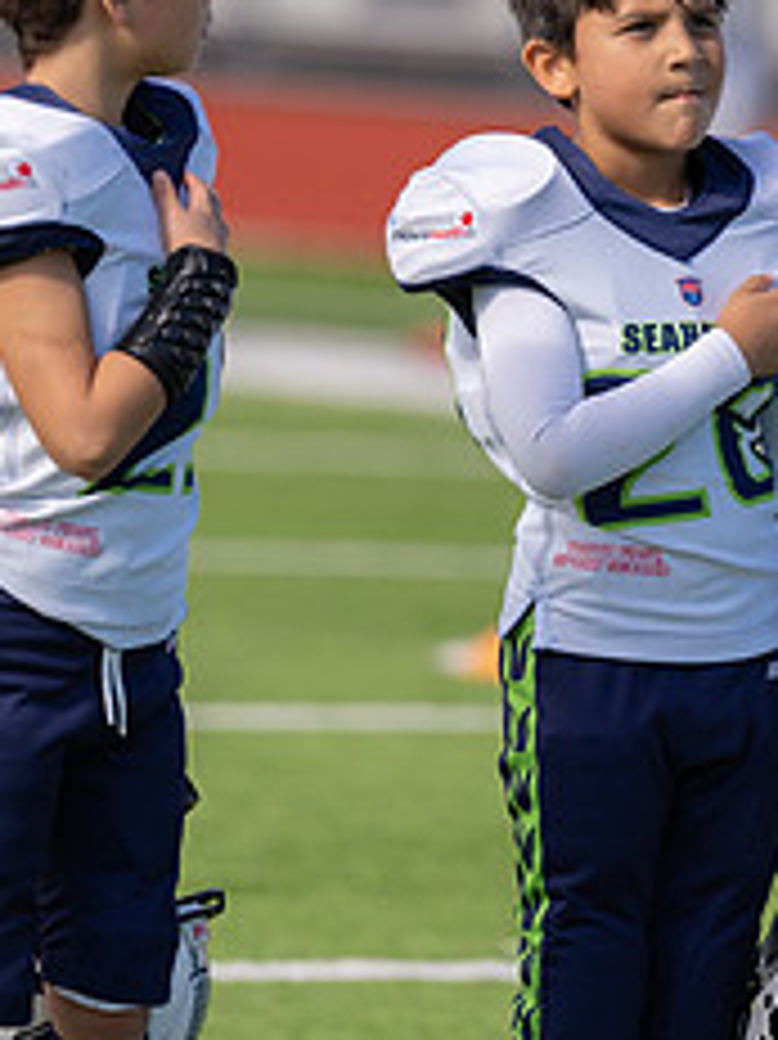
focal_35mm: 576
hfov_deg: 2.6
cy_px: 258
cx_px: 624
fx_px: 17277
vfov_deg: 3.4
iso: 100
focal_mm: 200
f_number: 2.8
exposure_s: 1/1600
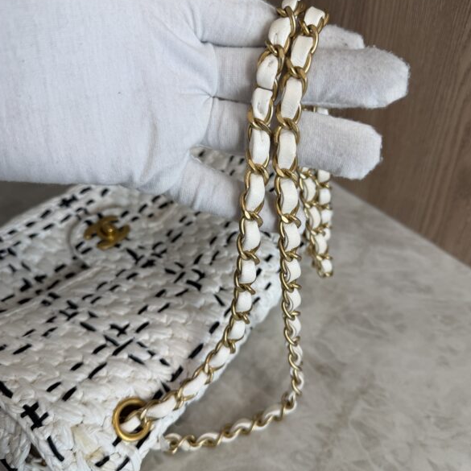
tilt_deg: -39.6
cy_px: 221
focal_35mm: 29
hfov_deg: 55.6
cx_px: 235
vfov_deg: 55.6
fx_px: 446
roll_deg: +0.8
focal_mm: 6.76
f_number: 1.78
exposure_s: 1/120
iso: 64
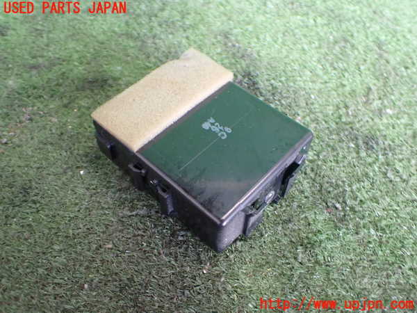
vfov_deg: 46.8
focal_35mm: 30
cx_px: 208
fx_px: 361
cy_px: 156
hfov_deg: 60.0
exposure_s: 1/80
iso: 800
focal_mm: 5.4
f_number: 2.3
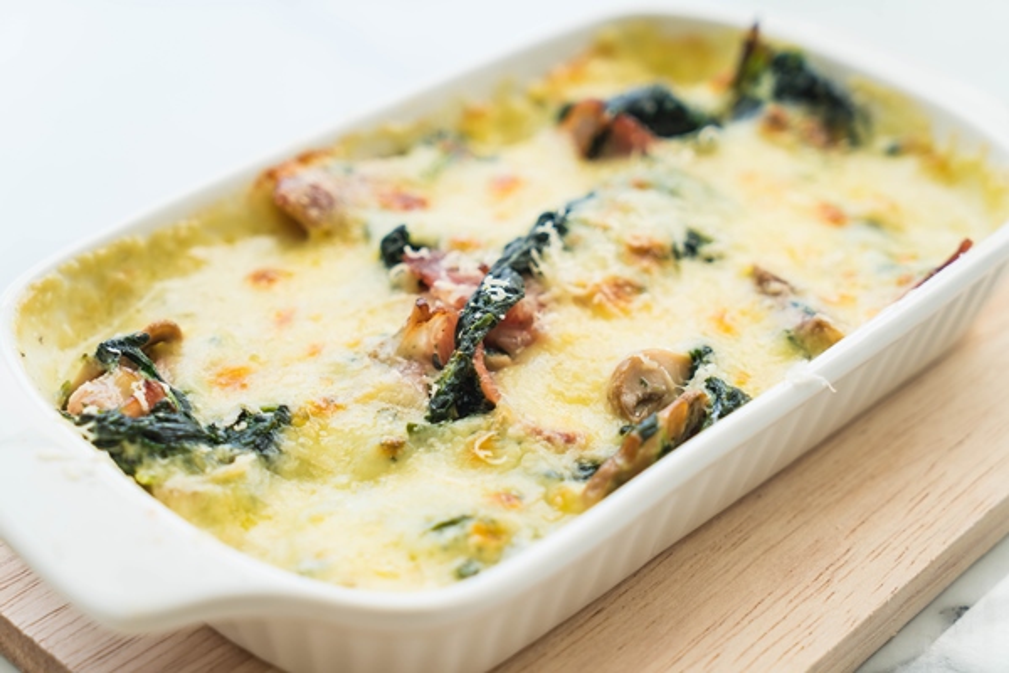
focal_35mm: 70
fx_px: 1962
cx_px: 504
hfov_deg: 28.8
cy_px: 336
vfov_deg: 19.5
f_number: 5.6
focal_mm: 70
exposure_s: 1/200
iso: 100
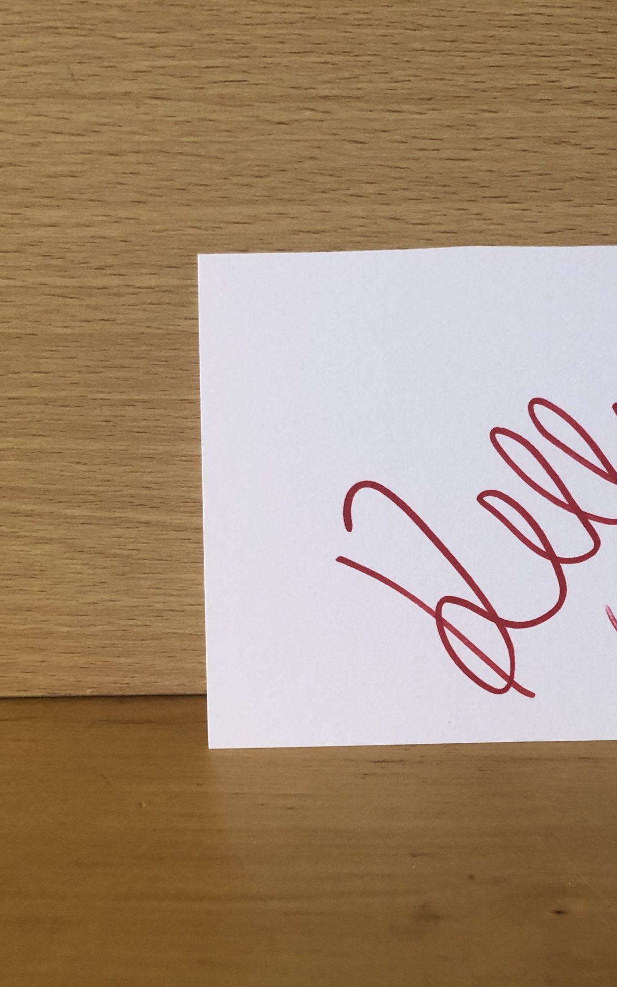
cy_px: 493
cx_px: 526
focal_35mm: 40
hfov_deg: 30.9
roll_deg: -1.6
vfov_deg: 49.3
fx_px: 1077
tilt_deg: -20.2
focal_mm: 3.99
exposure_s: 1/20
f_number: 1.8
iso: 40
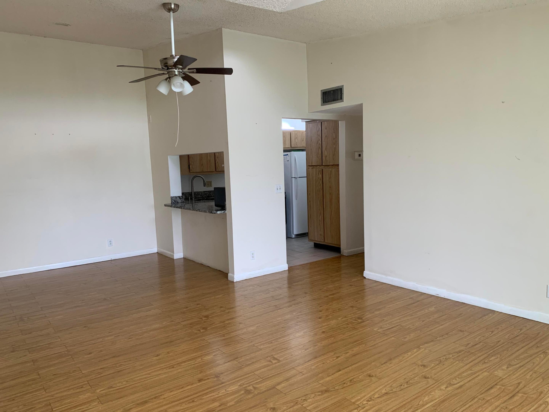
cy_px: 206
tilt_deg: -5.8
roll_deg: +2.1
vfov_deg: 53.1
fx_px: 412
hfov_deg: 67.3
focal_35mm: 26
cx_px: 274
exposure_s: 1/104
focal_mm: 4.25
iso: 100
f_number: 1.8
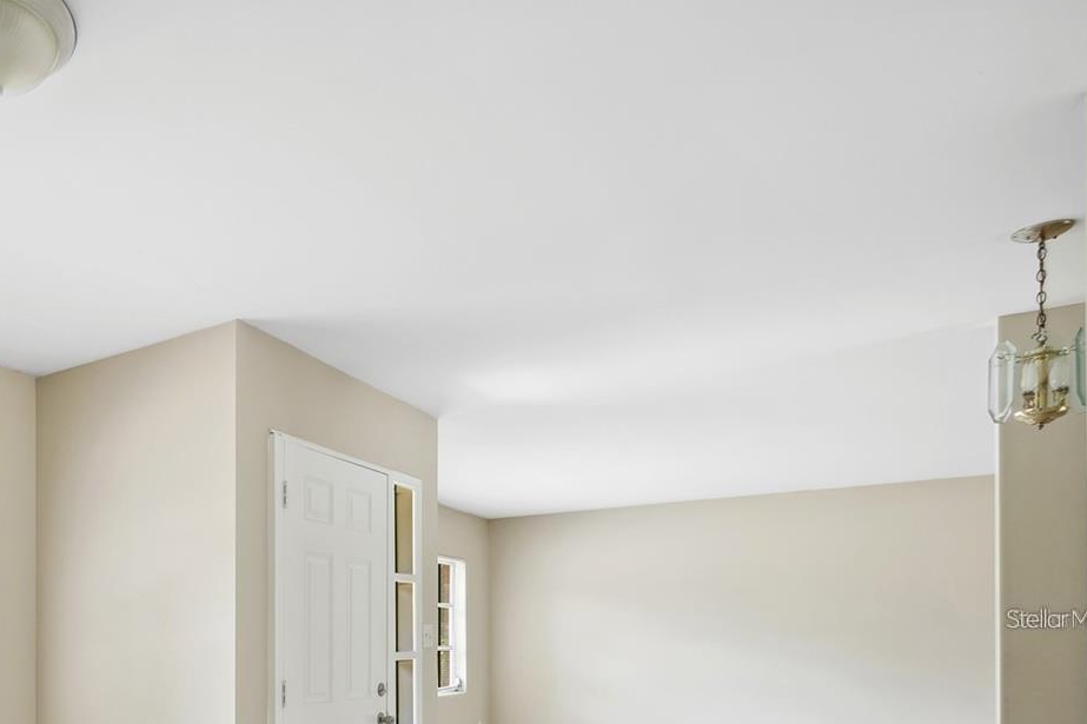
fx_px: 785
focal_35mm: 26
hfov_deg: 61.9
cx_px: 175
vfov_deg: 45.9
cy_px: 618
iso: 200
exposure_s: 1/15
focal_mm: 10
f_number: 8
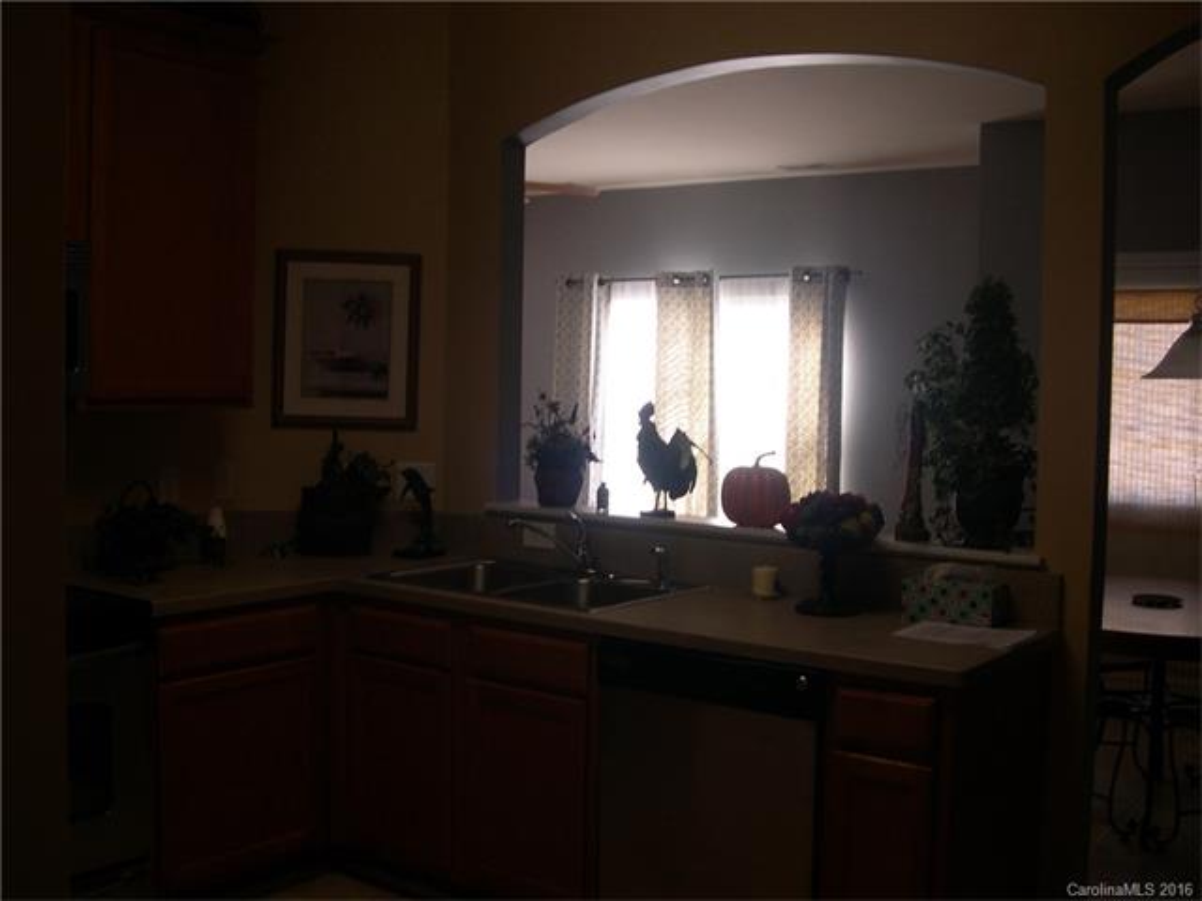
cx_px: 601
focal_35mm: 38
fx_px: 1320
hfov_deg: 49.0
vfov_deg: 37.7
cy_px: 450
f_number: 2.8
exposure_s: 1/45.1
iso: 100
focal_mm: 8
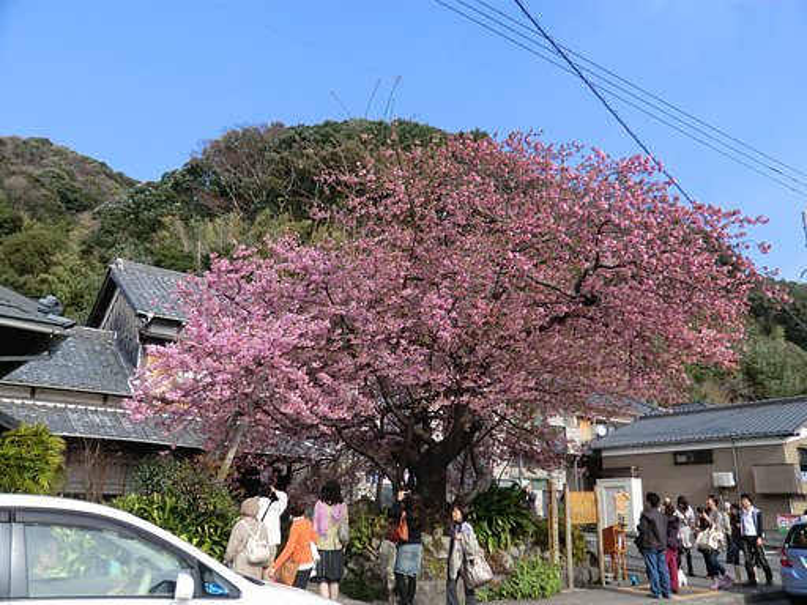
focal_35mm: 29
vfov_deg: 48.2
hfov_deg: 61.7
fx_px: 676
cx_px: 404
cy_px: 302
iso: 160
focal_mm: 5.2
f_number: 3.5
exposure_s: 1/1000
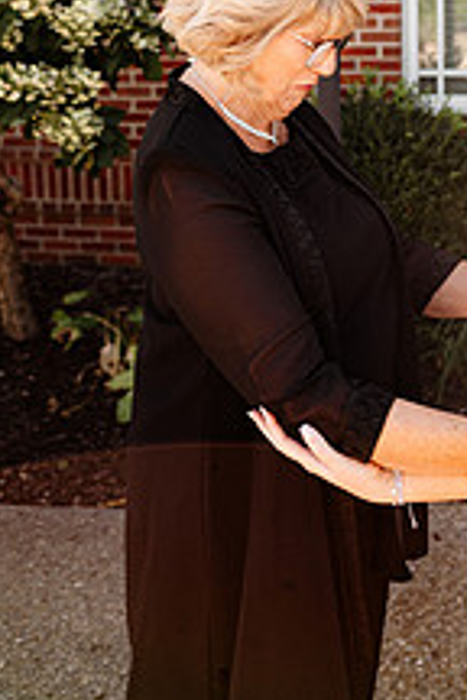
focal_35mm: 50
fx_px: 973
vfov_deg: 37.1
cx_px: 399
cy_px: 71
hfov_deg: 26.3
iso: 250
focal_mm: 24
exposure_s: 1/640
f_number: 2.8
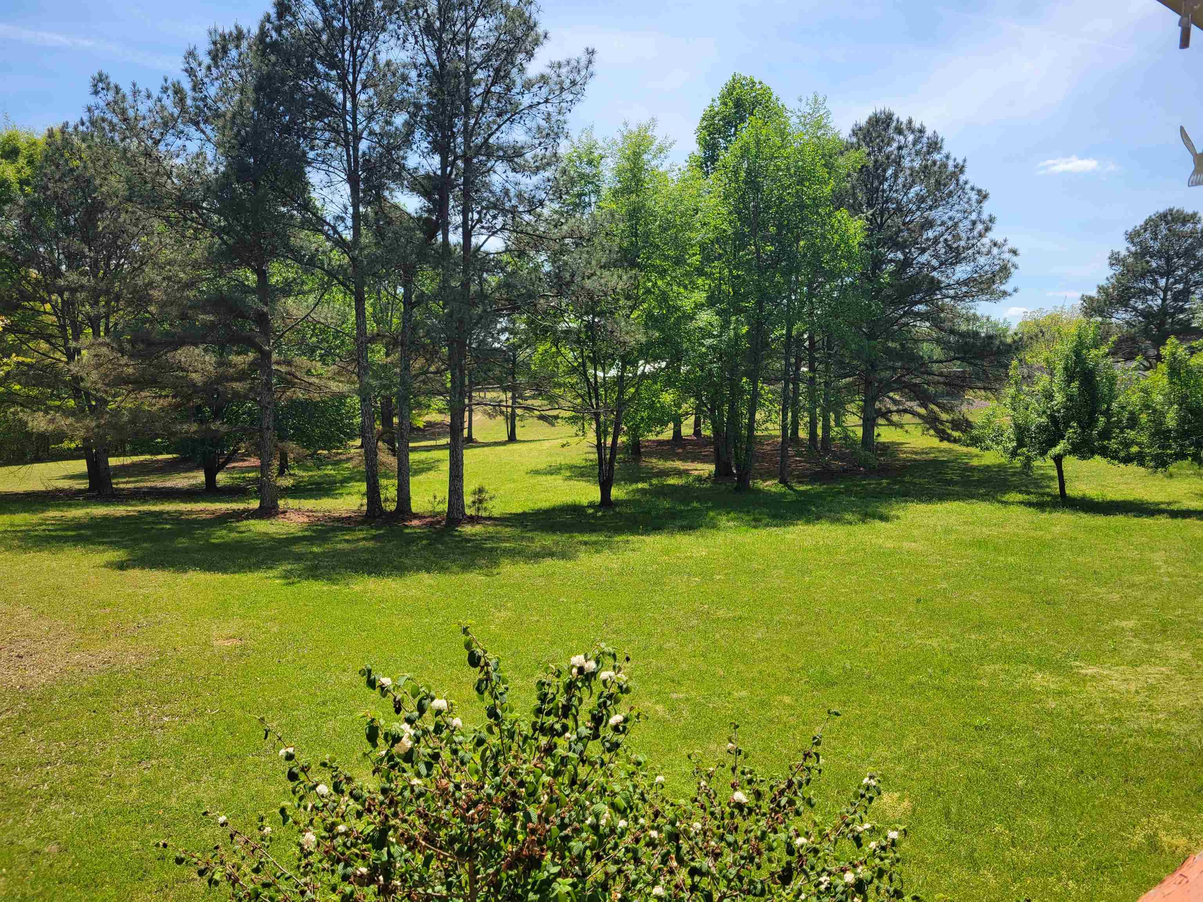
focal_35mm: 26
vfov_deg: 53.1
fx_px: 904
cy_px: 451
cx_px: 602
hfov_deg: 67.3
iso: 40
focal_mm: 5.4
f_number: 1.8
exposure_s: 1/2228
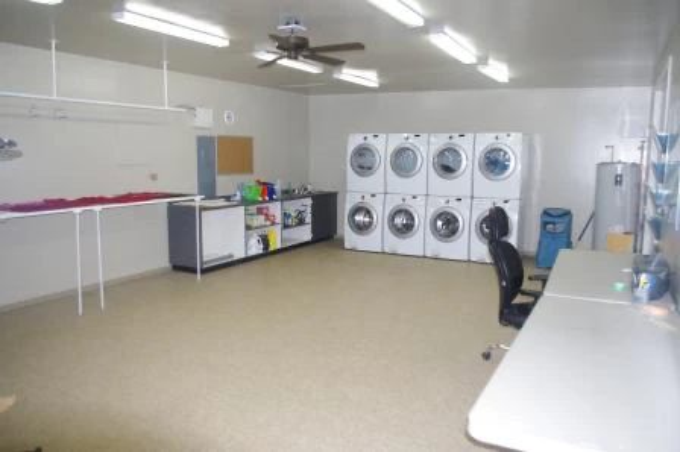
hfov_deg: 67.4
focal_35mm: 27
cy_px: 226
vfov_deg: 47.9
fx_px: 510
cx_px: 340
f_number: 4
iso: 15
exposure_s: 1/125
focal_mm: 18
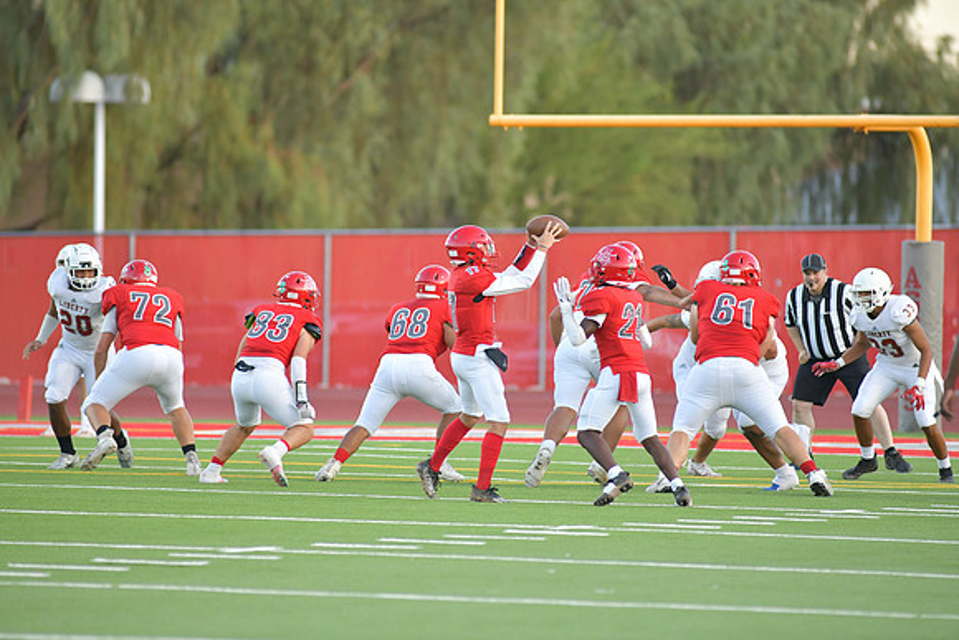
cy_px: 320
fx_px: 7993
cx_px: 480
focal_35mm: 300
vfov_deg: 4.6
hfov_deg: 6.9
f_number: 3.5
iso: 1250
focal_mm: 300
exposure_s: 1/1250
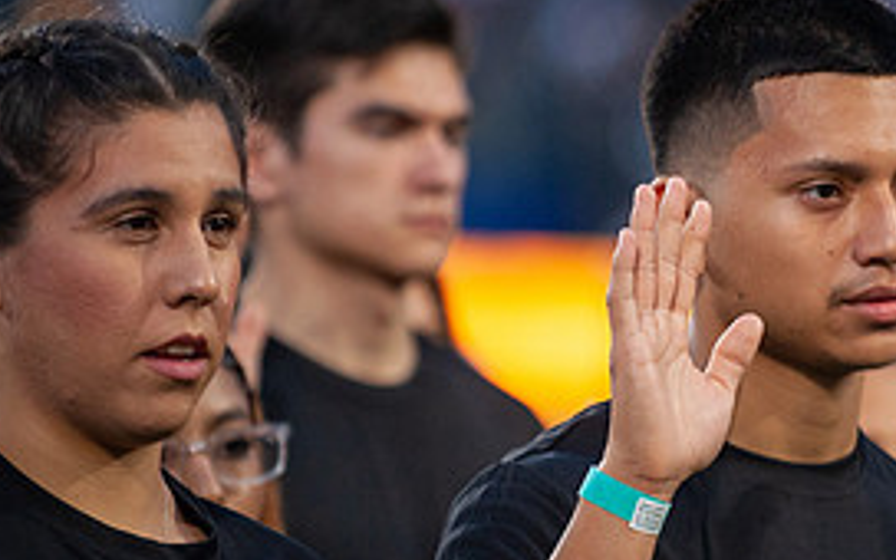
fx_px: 10622
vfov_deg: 3.0
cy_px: 260
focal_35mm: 435
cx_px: 797
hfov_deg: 4.8
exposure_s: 1/1250
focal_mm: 200
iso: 1600
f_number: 2.8
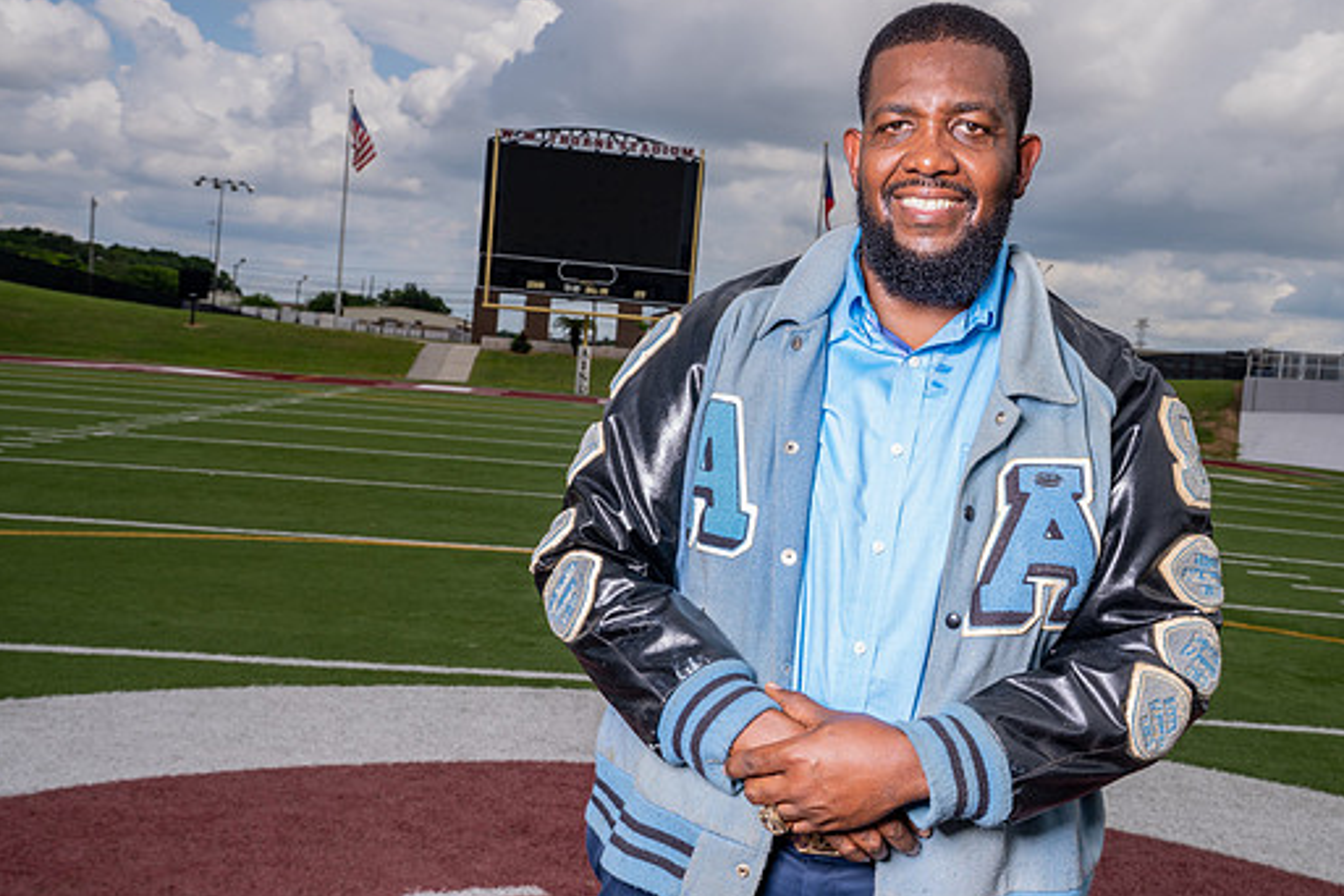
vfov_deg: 31.2
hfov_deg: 45.4
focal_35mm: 43
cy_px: 447
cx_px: 749
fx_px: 1605
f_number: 11
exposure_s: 1/200
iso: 125
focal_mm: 38
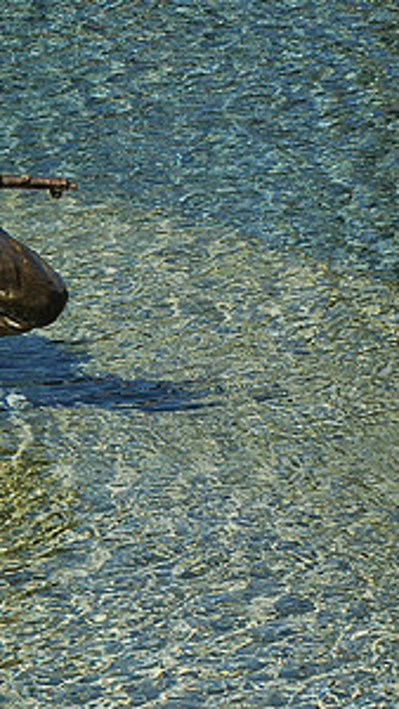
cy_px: 336
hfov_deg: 2.4
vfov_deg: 4.3
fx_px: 9413
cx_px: -241
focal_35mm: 501
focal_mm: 165
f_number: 6
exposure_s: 1/400
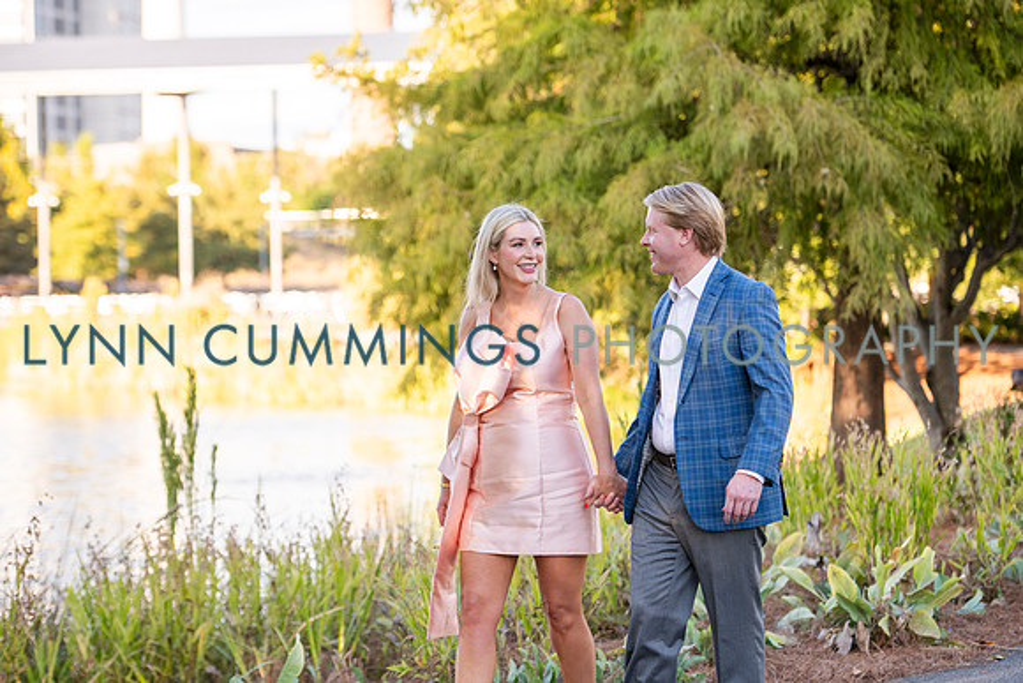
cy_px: 342
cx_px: 512
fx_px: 3092
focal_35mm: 109
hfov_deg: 18.8
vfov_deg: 12.6
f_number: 3.5
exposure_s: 1/800
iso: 400
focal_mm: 105
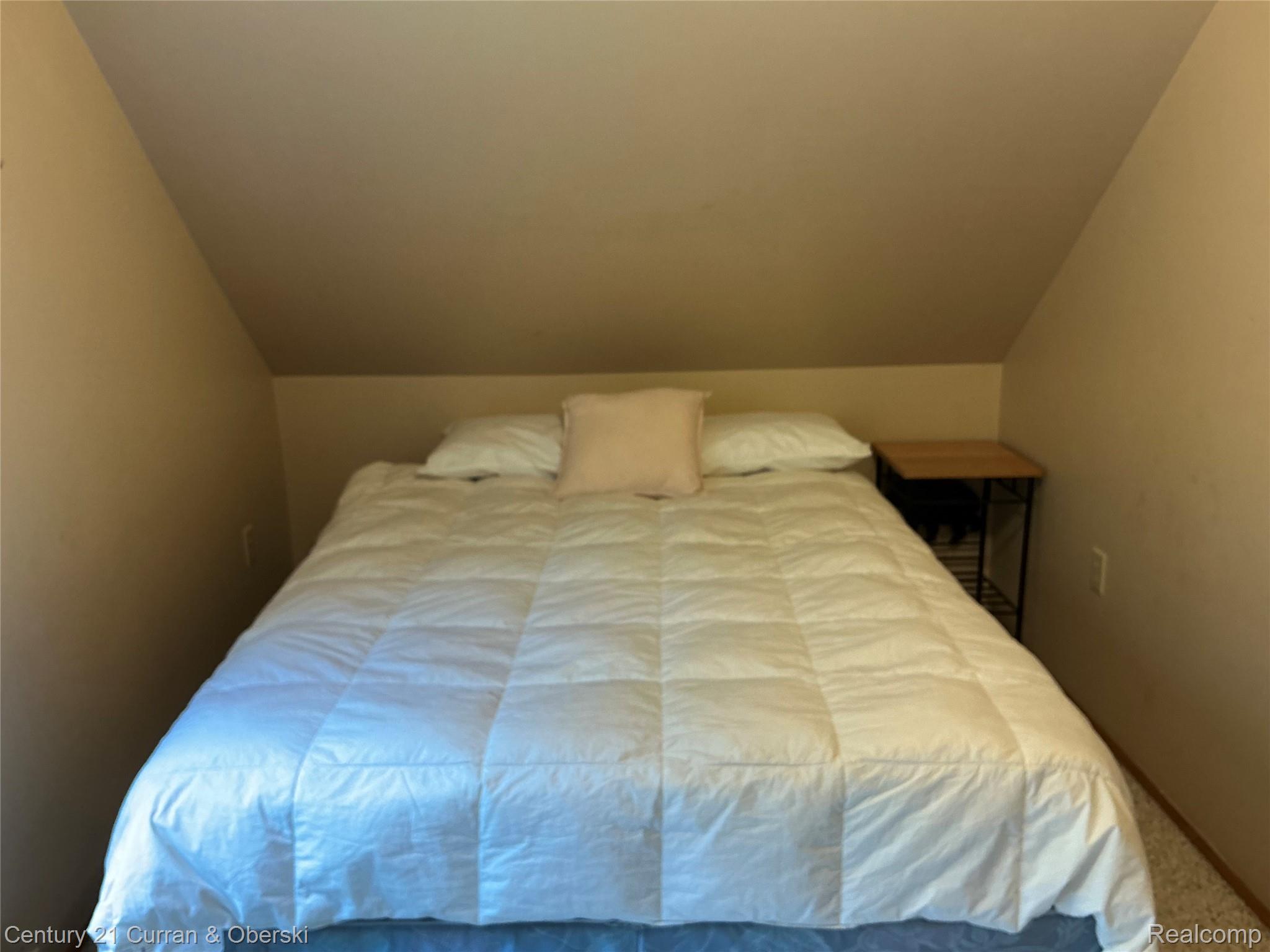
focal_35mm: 28
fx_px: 1027
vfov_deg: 49.7
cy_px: 476
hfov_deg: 63.4
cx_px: 635
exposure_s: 1/40
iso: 250
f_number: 1.8
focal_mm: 3
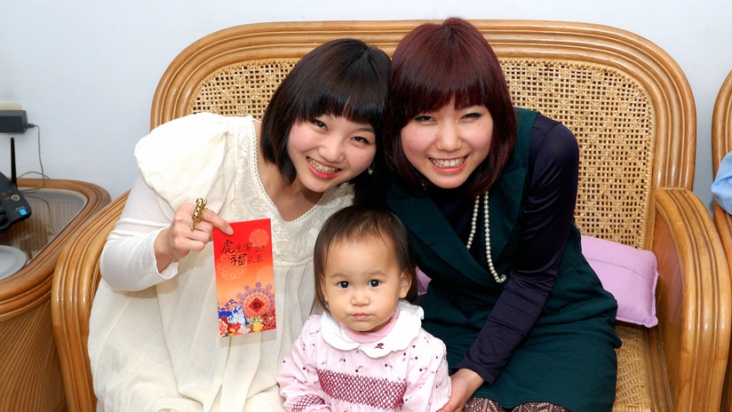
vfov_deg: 22.8
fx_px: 1022
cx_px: 366
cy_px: 251
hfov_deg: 39.4
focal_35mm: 53
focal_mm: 27
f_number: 4
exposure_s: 1/60
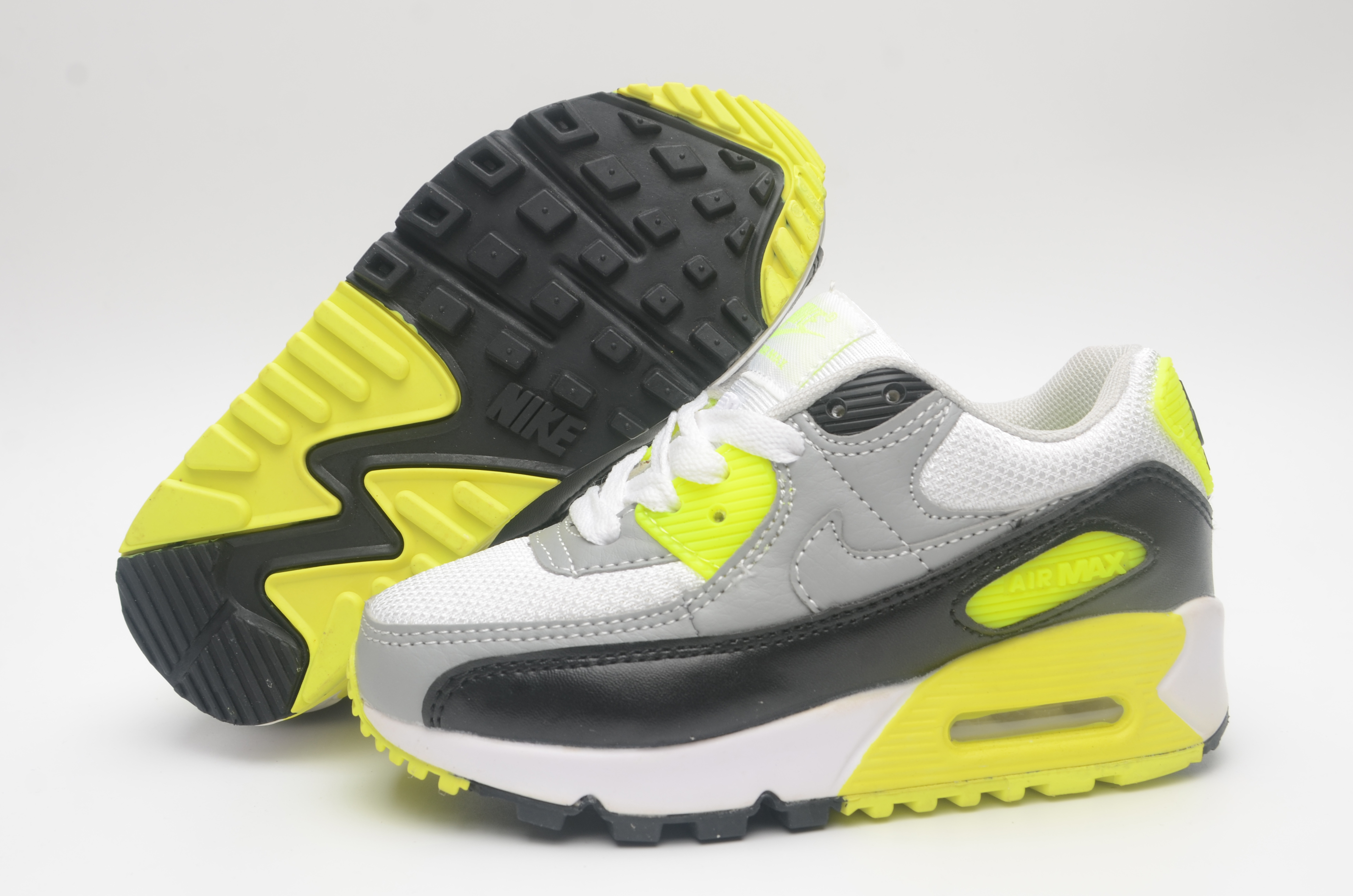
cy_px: 448
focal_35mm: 48
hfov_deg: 41.2
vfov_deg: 28.0
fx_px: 1800
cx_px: 676
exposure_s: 1/125
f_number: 8
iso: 100
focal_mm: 32
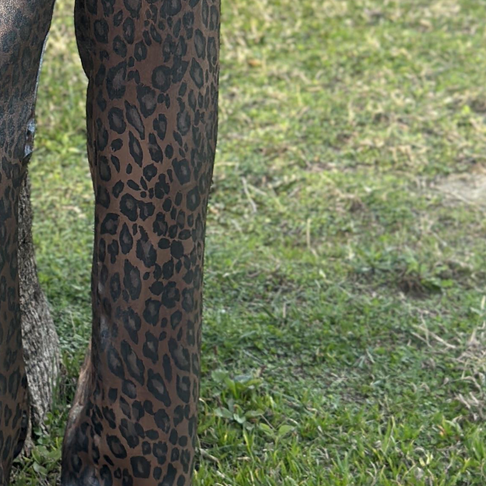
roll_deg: -0.5
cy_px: -186
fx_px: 2367
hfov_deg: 11.6
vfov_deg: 11.4
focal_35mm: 149
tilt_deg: -9.0
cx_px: -7
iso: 80
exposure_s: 1/182
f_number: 1.78
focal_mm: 6.86
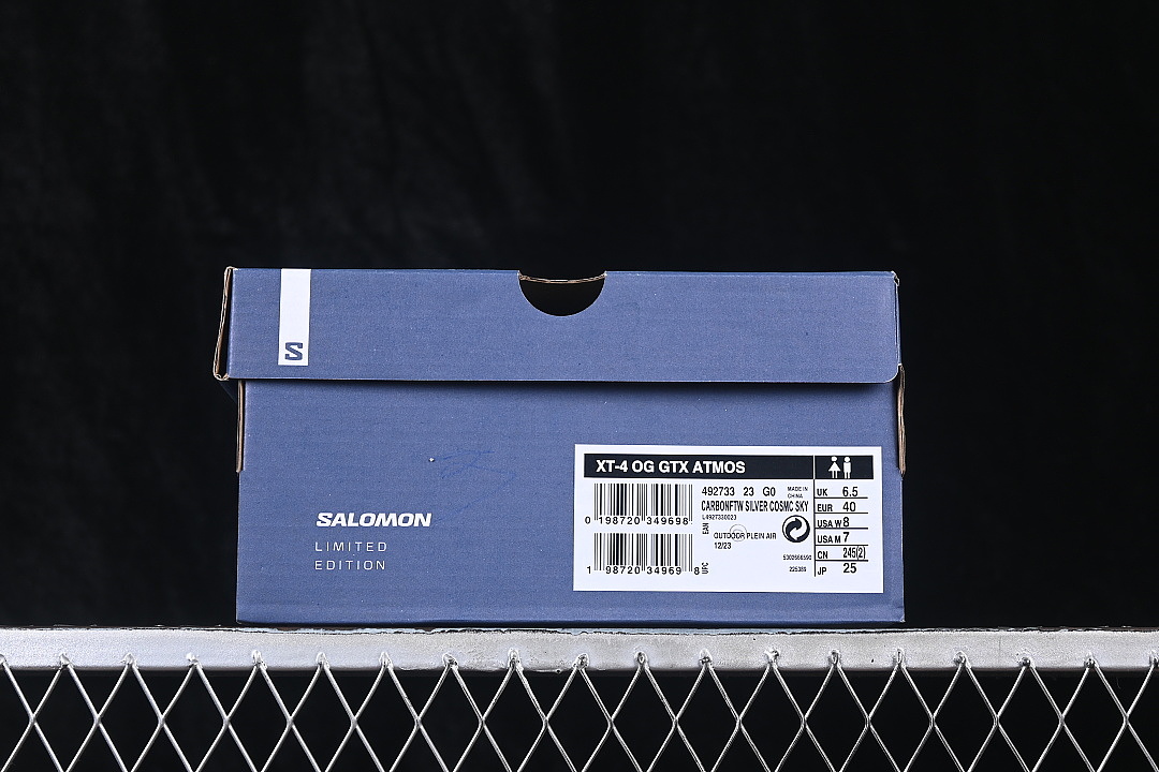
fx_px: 2414
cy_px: 386
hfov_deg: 27.0
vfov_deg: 18.2
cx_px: 580
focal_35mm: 75
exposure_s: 1/60
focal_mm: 50
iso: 160
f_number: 6.3
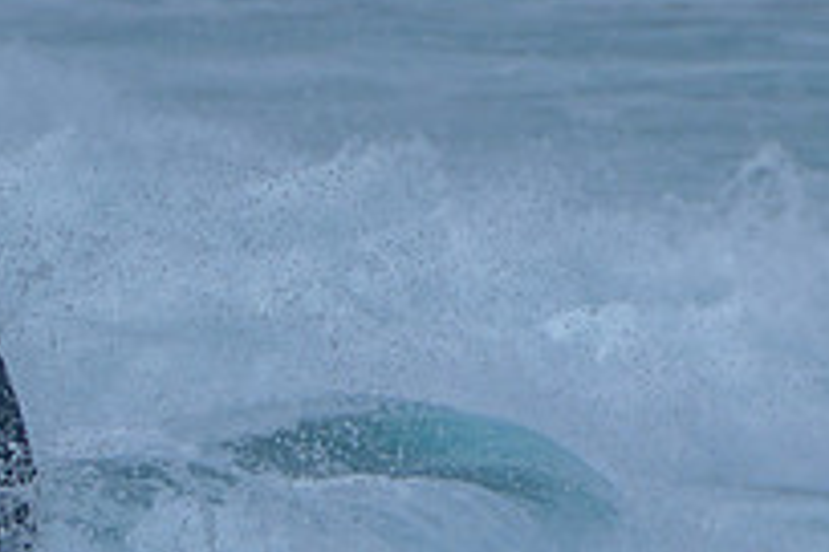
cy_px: 699
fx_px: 36059
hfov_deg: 1.3
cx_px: -269
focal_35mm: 1566
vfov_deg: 0.9
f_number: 10
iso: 500
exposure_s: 1/2000
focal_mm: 400
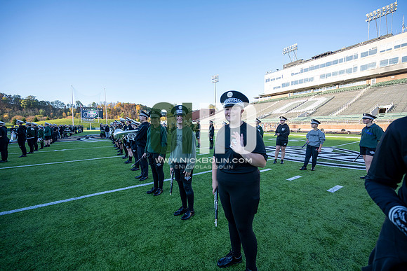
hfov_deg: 104.2
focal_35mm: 14
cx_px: 204
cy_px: 136
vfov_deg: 81.2
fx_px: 158
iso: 320
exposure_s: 1/500
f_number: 4
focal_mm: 14
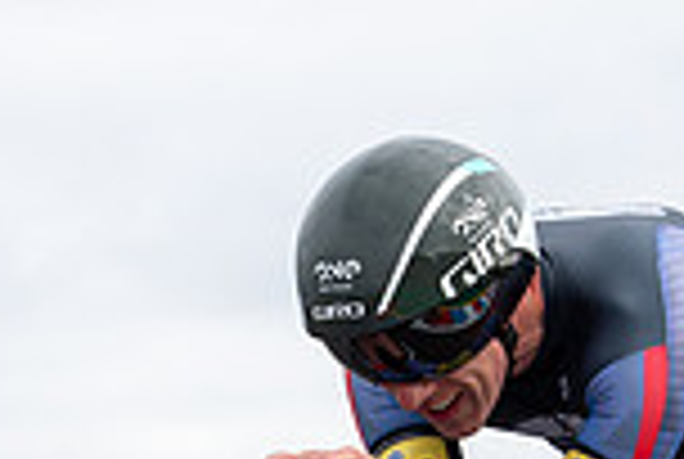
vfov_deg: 6.3
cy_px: 727
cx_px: 378
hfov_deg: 9.5
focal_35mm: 217
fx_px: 4131
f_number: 3.5
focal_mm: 57
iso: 100
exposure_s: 1/1000
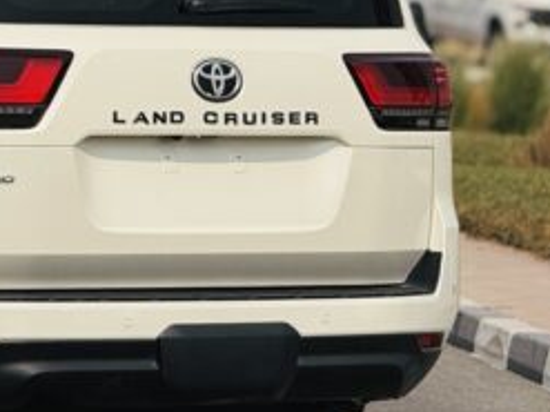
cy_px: 144
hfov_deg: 5.1
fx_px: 6146
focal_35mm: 387
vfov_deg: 3.8
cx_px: -258
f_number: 2.8
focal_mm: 15.66
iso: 40
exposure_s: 1/3195
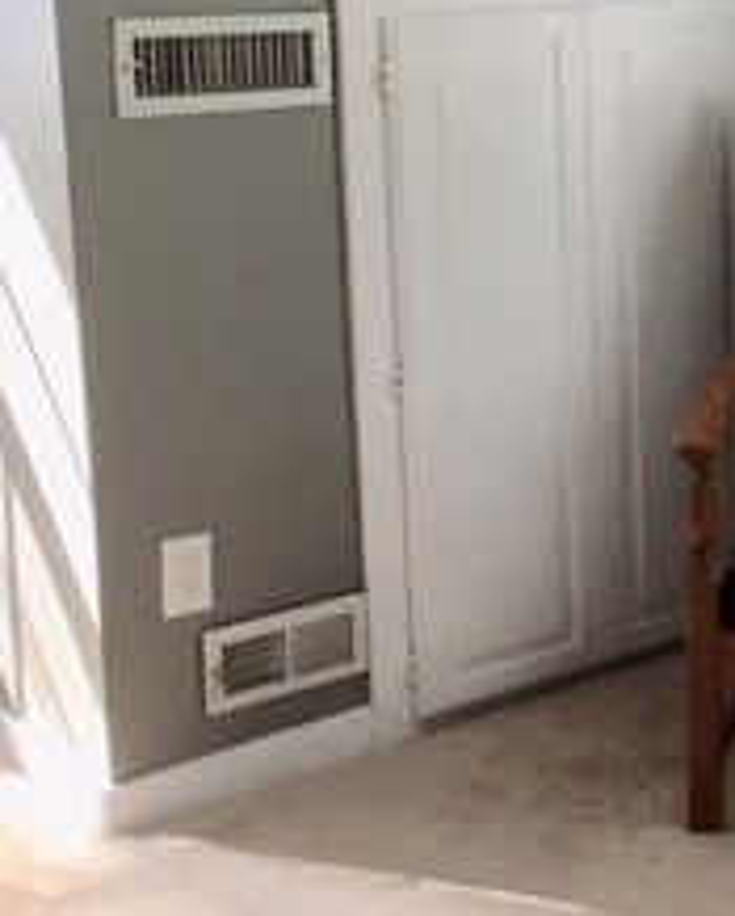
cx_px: 840
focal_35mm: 83
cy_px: 319
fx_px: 2252
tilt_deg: -13.4
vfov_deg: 22.9
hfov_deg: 17.8
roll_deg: +0.2
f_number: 2.2
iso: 32
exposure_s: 1/30
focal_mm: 4.15
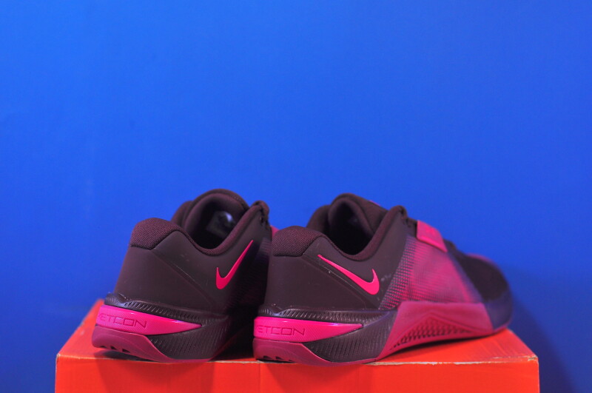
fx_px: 1232
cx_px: 296
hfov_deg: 27.0
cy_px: 196
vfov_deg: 18.1
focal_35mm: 75
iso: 250
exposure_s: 1/320
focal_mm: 50
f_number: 2.8
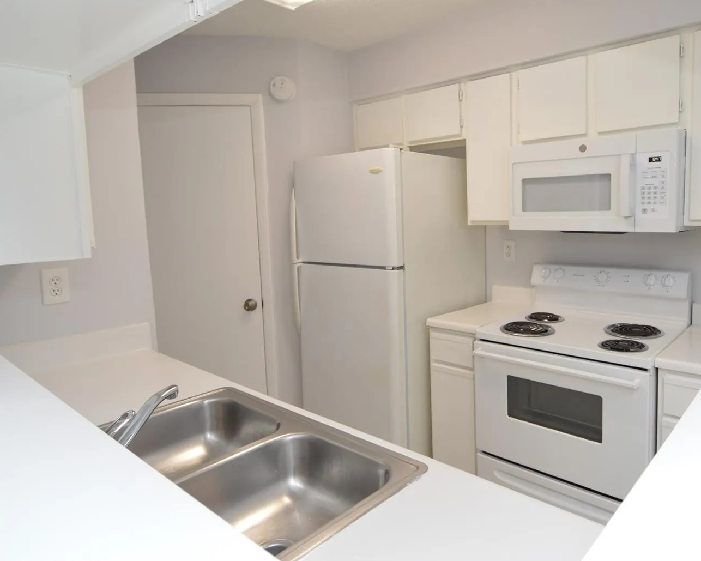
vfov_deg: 65.5
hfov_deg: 76.5
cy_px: 275
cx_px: 431
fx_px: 436
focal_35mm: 21
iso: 400
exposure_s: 1/80
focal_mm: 12
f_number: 4.5
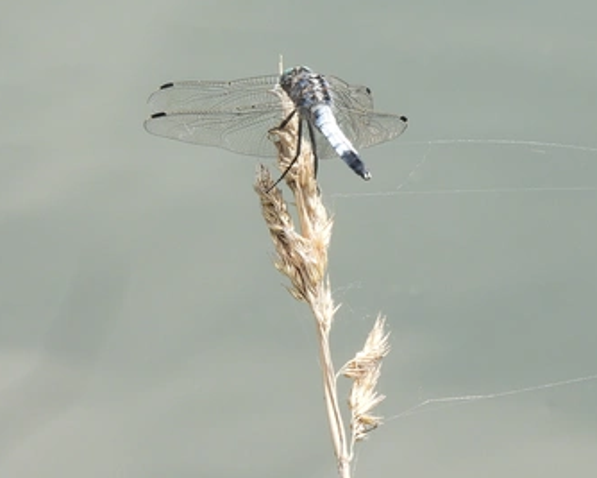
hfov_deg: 1.5
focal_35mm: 1309
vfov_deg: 1.2
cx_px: 309
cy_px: 134
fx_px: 23122
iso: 100
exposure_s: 1/250
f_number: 6.3
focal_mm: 125
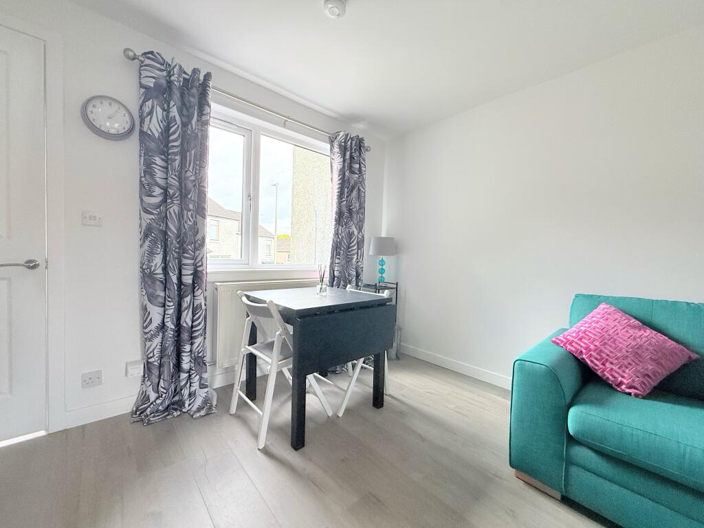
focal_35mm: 14
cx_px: 352
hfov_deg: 102.1
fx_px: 285
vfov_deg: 85.7
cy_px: 264
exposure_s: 1/99
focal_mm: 2.22
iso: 125
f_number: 2.2
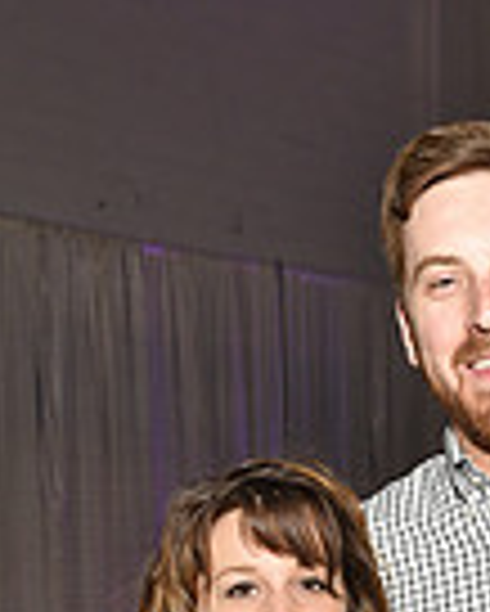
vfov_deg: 17.6
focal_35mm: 96
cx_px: 414
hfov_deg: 15.9
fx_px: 1738
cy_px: 963
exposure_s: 1/60
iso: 200
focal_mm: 31
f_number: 5
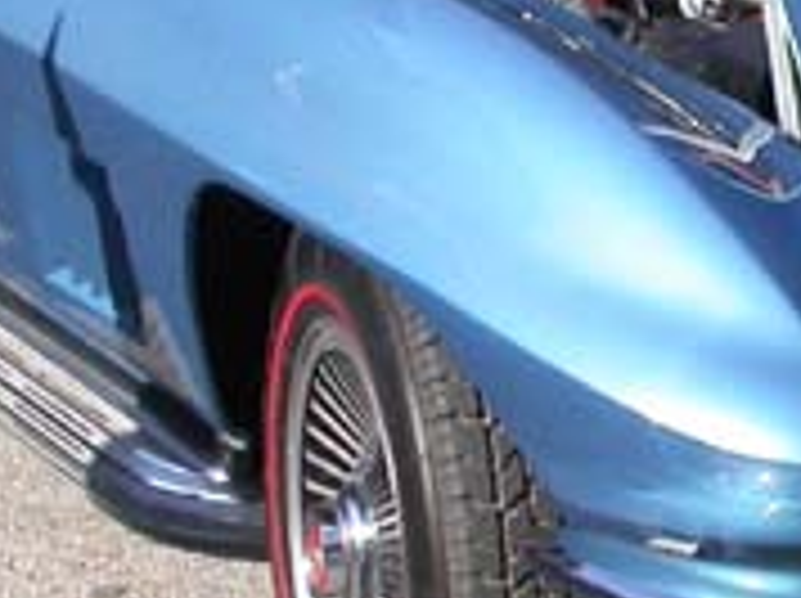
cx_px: 878
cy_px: 76
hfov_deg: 11.4
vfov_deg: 8.6
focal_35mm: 171
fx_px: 3952
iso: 100
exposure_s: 1/291
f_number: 6
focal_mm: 7.85
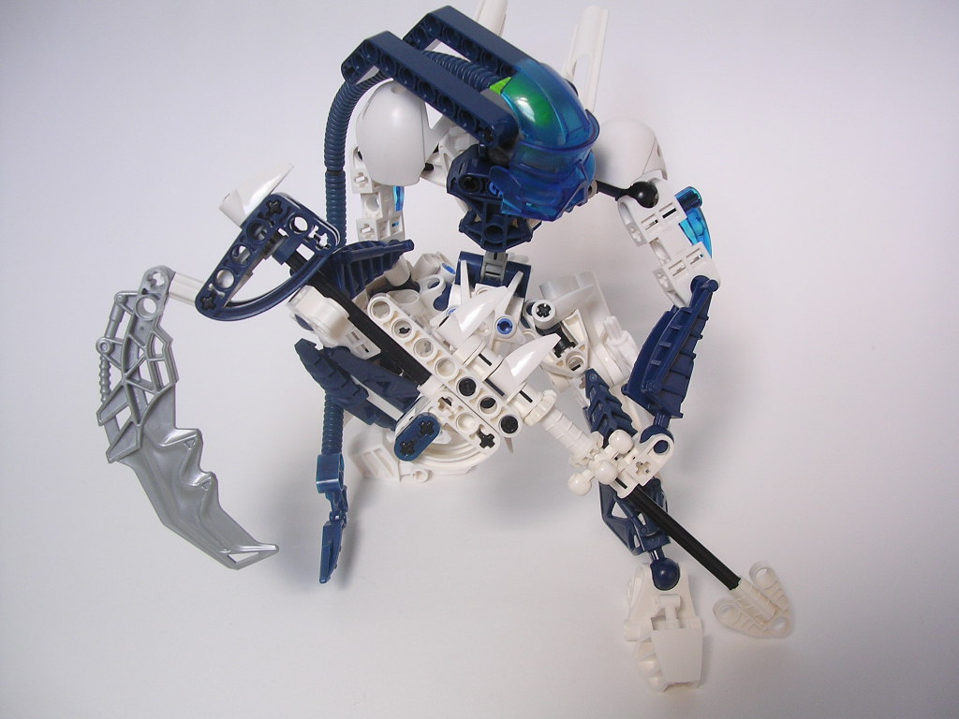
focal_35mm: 38
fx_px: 1053
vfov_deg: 37.7
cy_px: 360
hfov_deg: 49.0
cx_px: 480
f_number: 2.8
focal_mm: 5.8
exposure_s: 1/33
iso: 100
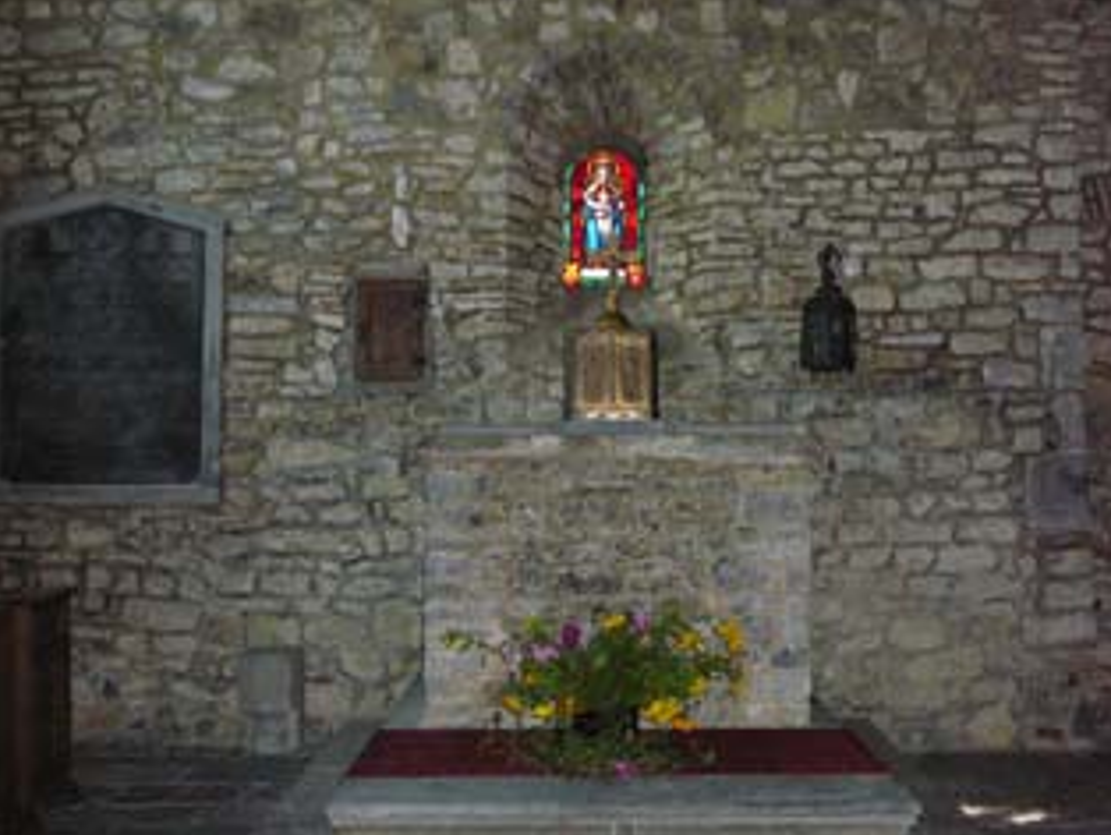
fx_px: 1253
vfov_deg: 36.8
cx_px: 612
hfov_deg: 47.8
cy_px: 458
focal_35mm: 39
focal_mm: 5.2
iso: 400
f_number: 2.8
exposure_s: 1/30
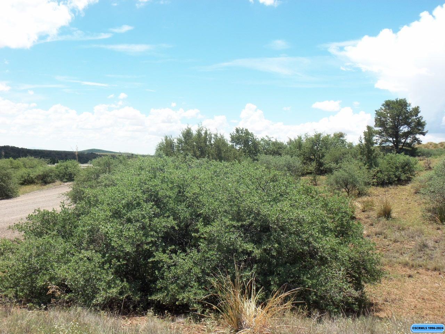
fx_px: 617
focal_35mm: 48
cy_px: 167
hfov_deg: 39.7
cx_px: 222
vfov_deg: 30.3
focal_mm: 8.7
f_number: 3.9
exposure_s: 1/500
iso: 80
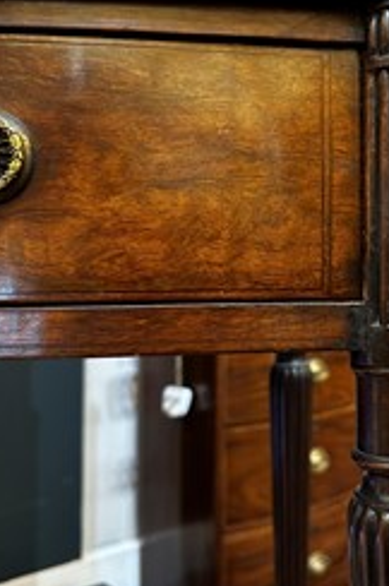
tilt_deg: +3.1
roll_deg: -1.8
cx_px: 307
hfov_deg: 31.7
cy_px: 238
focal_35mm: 41
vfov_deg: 47.2
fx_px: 666
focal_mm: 6.86
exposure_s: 1/50
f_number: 1.78
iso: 400
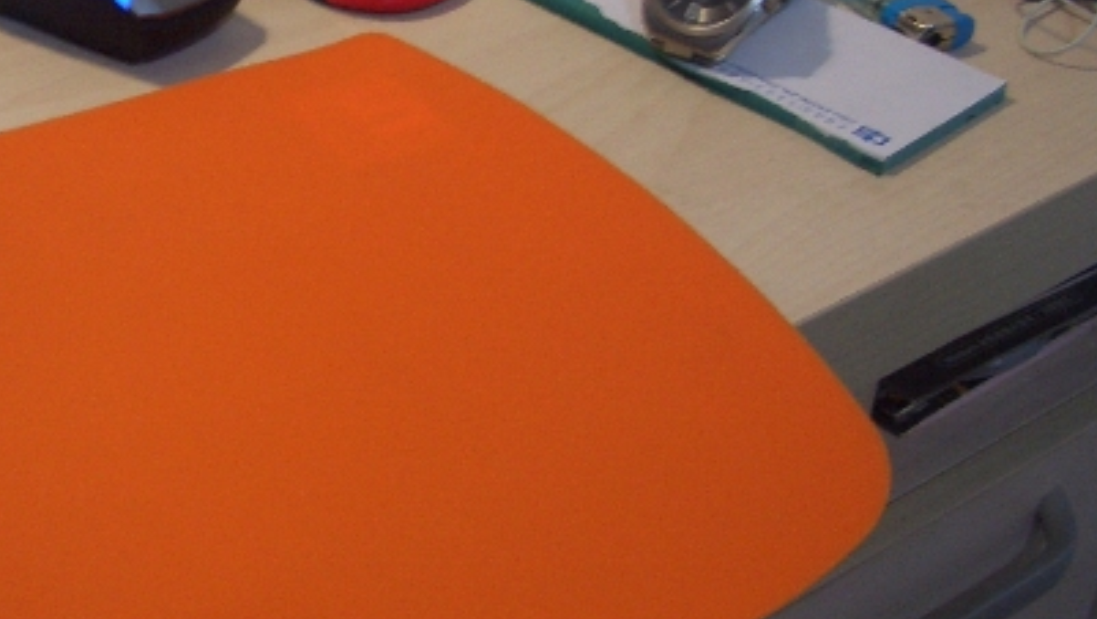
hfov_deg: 26.9
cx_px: 120
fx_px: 2212
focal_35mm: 76
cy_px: 304
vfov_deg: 15.9
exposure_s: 1/8
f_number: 2.6
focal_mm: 5.8
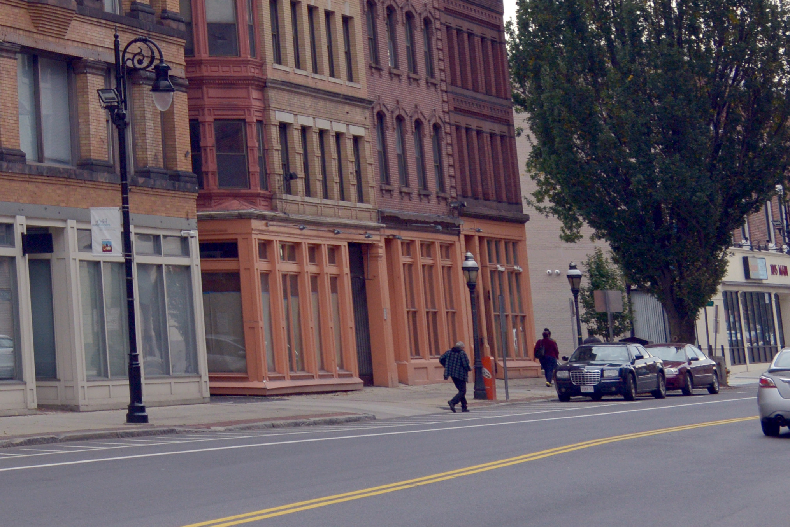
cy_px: -347
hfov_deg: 15.7
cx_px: -513
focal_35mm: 116
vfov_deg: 11.2
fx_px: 2546
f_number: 7.1
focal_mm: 32
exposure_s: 1/640
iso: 400
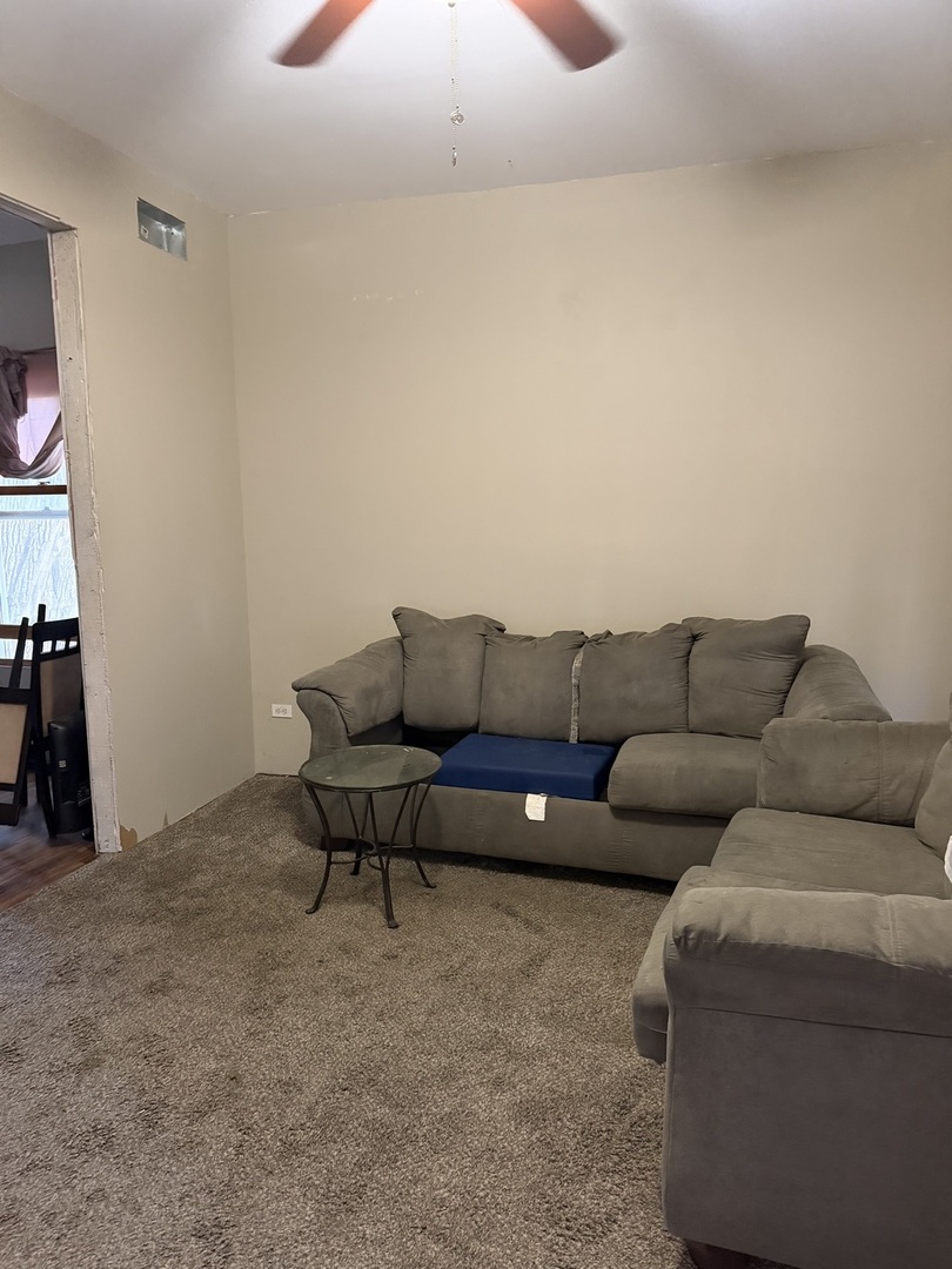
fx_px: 880
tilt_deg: -7.9
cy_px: 634
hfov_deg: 56.8
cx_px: 476
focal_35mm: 24
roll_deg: -0.3
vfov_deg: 71.6
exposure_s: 1/40
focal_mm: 6.76
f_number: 1.78
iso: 1000
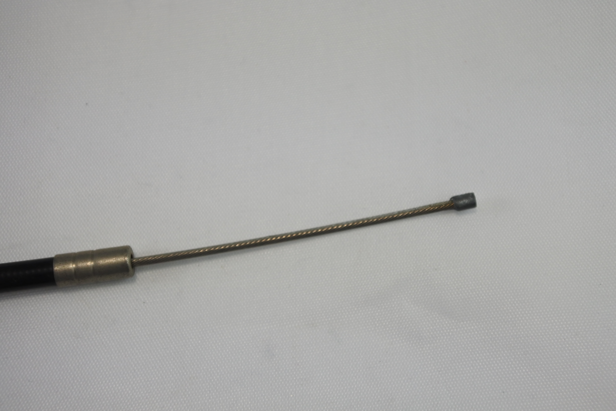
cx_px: 308
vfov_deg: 28.6
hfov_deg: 41.9
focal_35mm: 47
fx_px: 804
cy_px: 206
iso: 280
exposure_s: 1/250
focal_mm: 17.6
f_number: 4.5
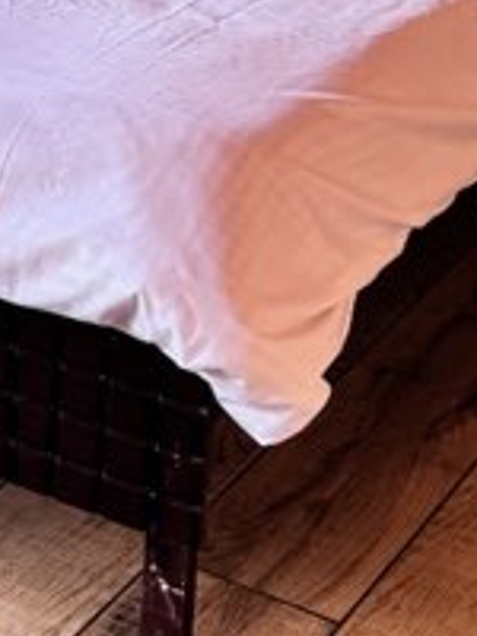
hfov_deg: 9.8
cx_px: -704
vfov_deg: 13.5
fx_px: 2425
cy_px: -496
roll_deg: -1.1
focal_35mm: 132
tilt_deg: -7.7
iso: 80
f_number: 1.78
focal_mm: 6.76
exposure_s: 1/121
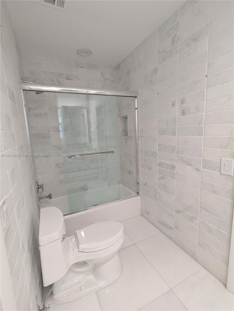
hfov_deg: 78.2
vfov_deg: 94.4
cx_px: 117
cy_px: 156
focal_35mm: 16
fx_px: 144
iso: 142
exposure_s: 1/24.6
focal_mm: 2.35
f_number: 2.2
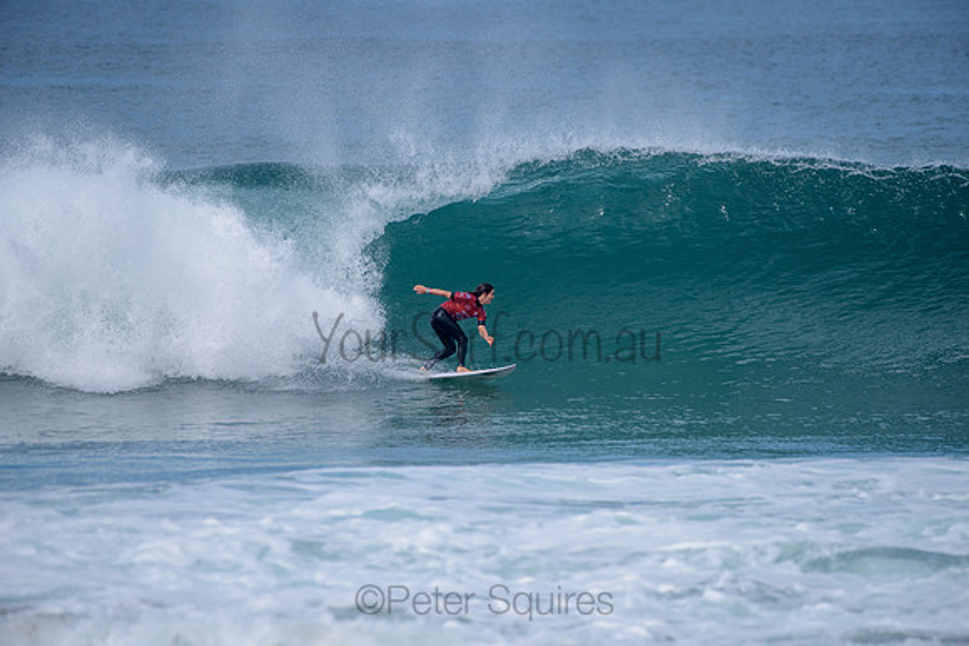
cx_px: 484
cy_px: 323
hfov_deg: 4.1
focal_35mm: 500
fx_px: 13461
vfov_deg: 2.8
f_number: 6.3
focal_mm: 500
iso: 250
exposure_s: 1/2500
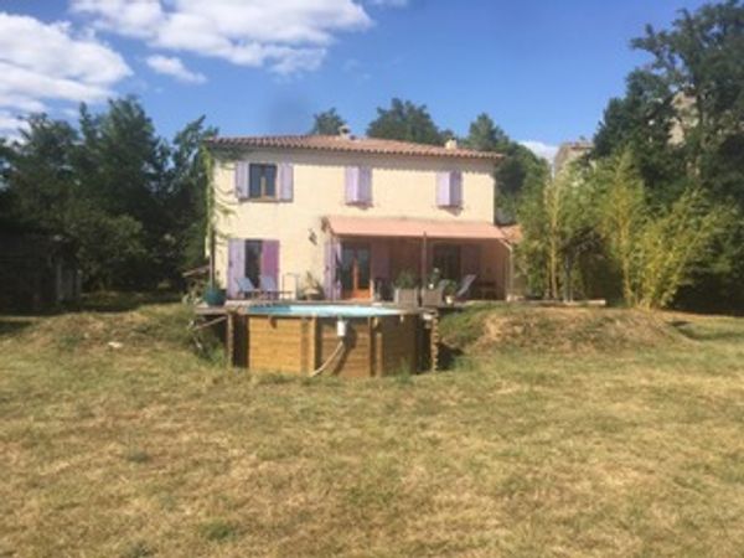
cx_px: 372
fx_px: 623
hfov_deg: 61.7
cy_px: 279
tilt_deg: -0.6
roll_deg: -1.7
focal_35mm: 29
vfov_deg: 48.2
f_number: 2.2
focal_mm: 4.15
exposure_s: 1/1603
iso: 25
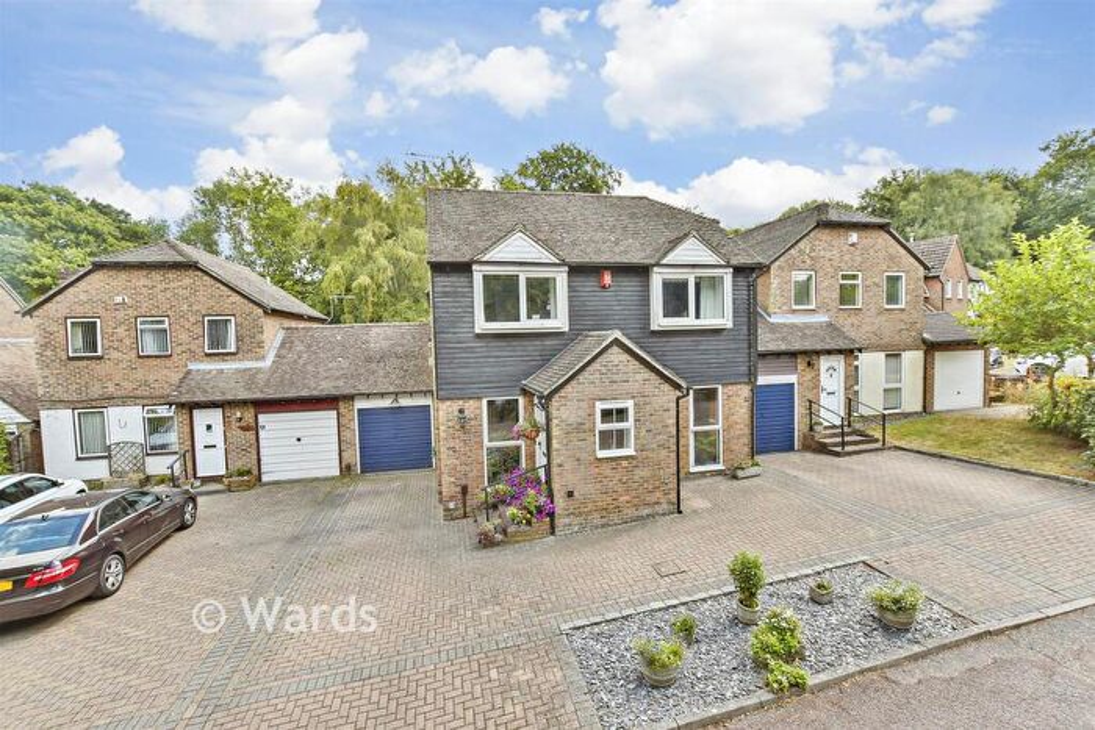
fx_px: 456
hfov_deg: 100.4
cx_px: 548
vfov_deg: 77.4
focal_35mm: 15
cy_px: 365
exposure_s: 1/250
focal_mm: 10
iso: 400
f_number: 8
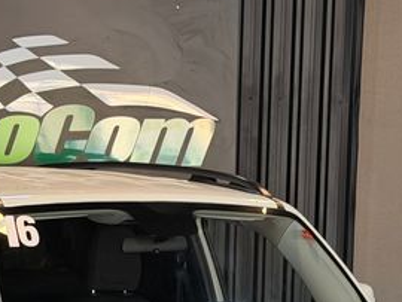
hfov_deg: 13.7
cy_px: 428
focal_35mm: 144
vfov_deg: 10.0
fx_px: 1674
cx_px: 155
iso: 100
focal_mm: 6.76
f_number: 1.78
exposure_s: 1/60
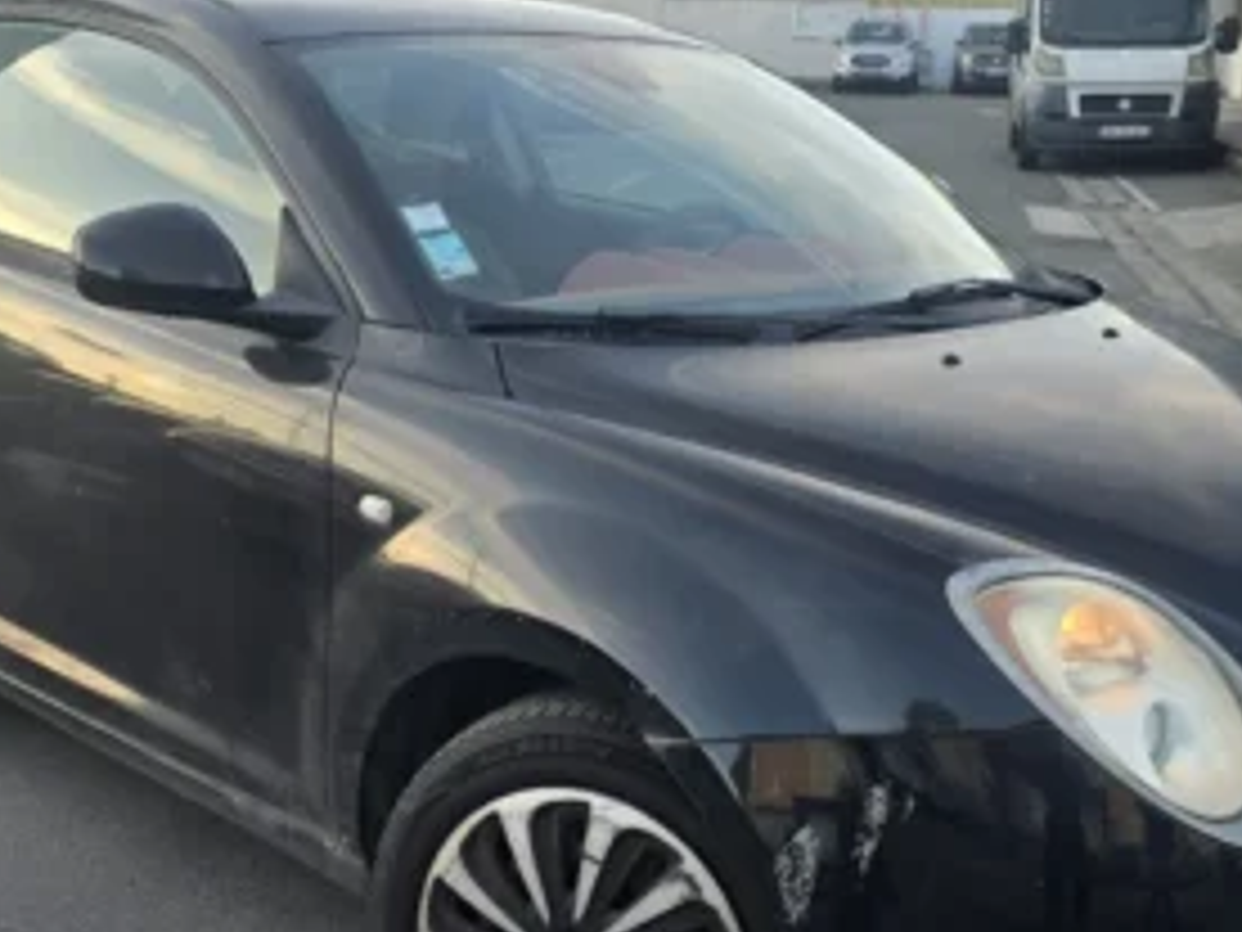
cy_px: 648
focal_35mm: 50
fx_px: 1794
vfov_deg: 28.8
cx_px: 666
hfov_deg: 38.2
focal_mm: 6.3
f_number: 1.7
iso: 25
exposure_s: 1/180
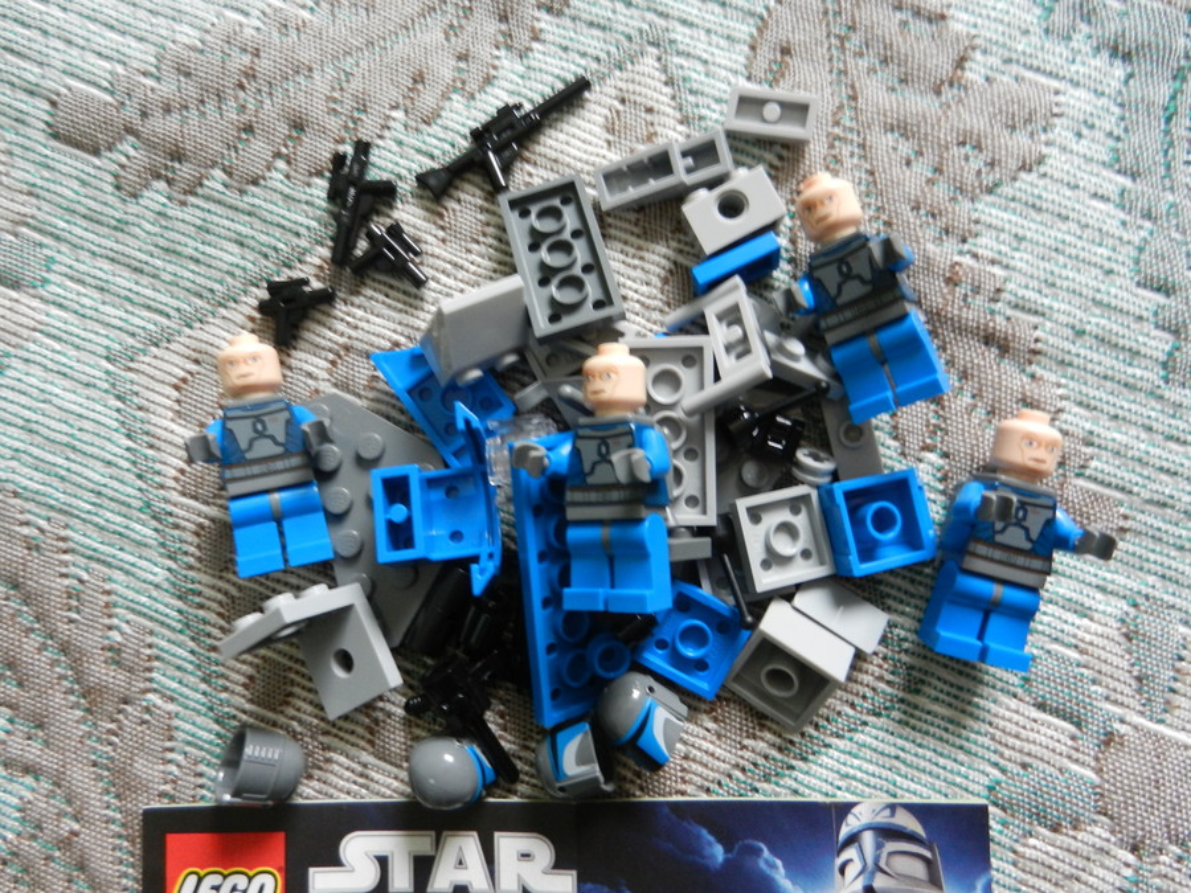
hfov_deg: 69.4
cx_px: 596
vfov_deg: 54.9
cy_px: 446
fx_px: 860
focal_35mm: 25
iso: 400
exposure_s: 1/6
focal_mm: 4.5
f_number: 3.5
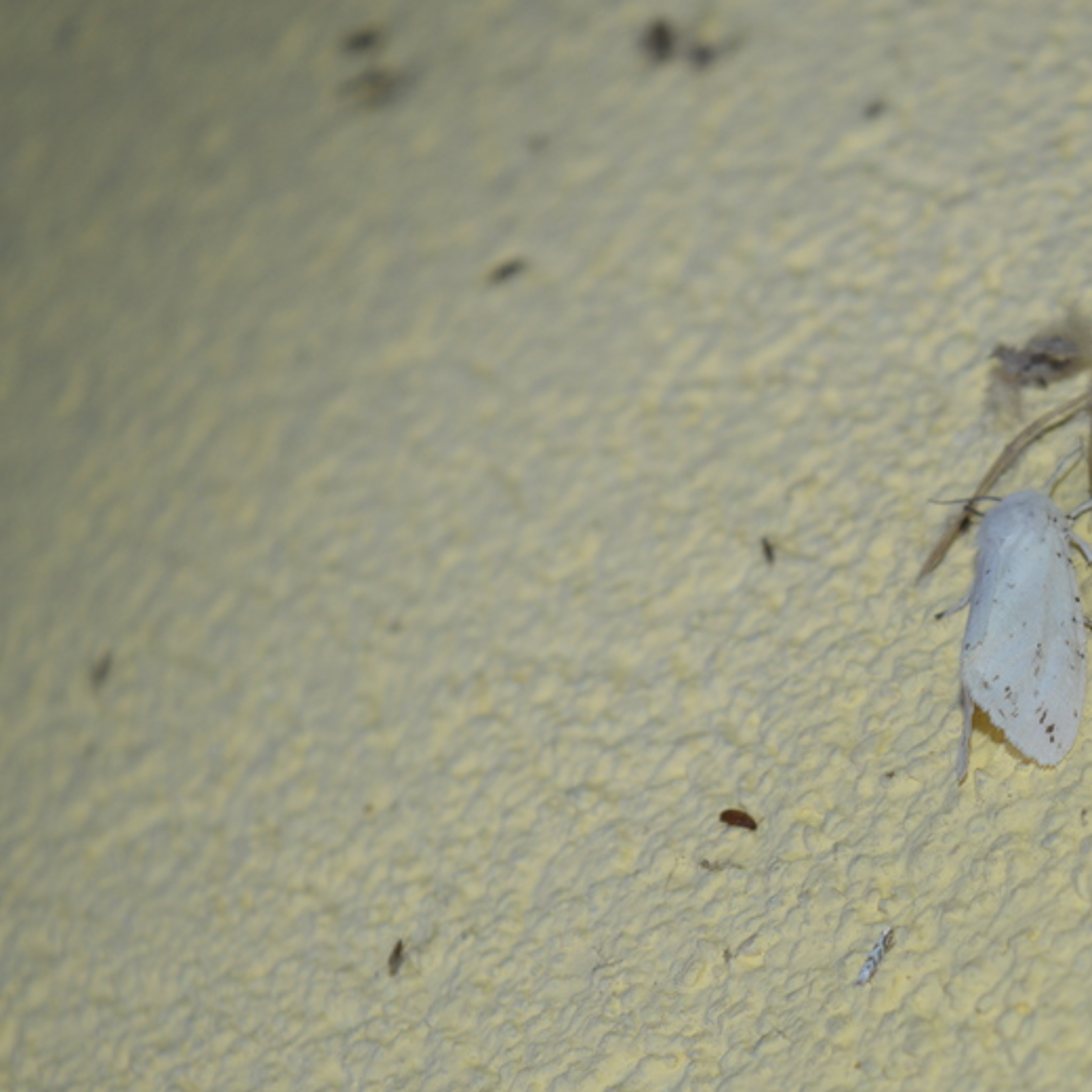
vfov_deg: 13.4
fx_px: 4632
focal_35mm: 130
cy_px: 656
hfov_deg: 13.3
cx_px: 957
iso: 200
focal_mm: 55
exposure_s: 1/200
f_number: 6.3
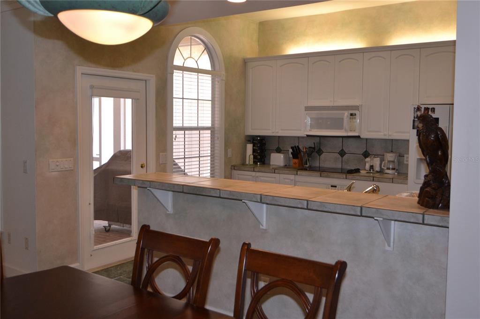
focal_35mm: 33
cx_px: 240
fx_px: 440
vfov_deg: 39.9
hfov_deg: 57.2
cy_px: 160
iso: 640
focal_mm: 22
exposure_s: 1/60
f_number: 4
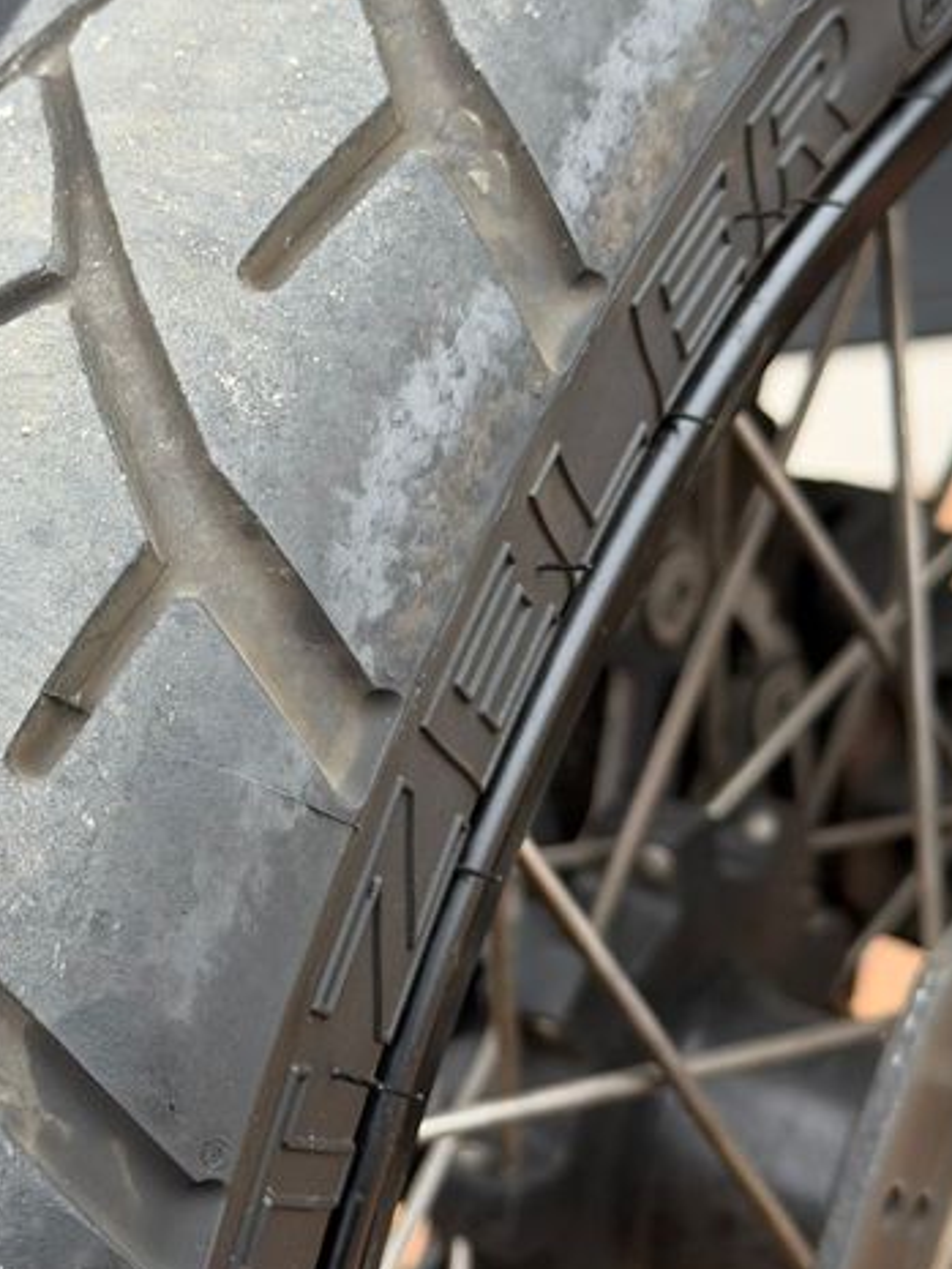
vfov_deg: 29.4
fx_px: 2419
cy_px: 630
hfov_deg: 22.0
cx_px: 196
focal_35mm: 66
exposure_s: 1/142
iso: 64
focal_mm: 6.76
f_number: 1.78
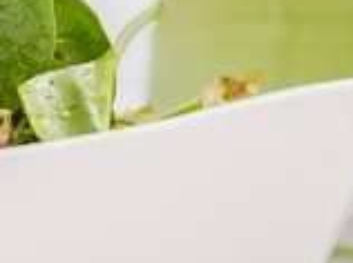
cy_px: -60
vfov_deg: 6.3
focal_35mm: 234
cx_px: -304
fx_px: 2383
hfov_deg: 8.1
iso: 200
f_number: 2.8
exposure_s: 1/160
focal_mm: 48
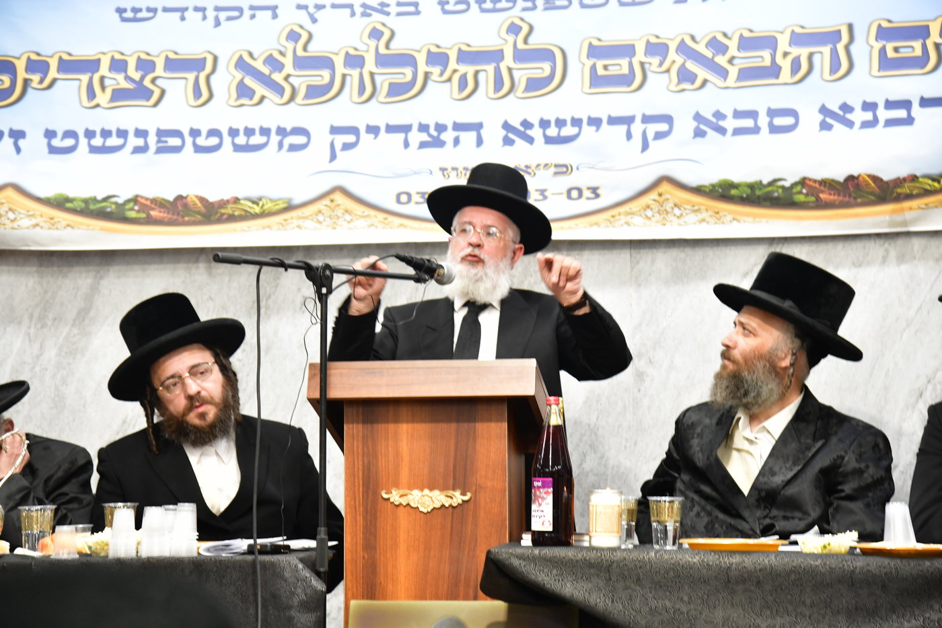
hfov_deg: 23.6
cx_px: 471
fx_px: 2250
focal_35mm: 86
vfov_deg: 15.9
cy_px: 314
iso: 2500
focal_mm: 86
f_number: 5.6
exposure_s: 1/100
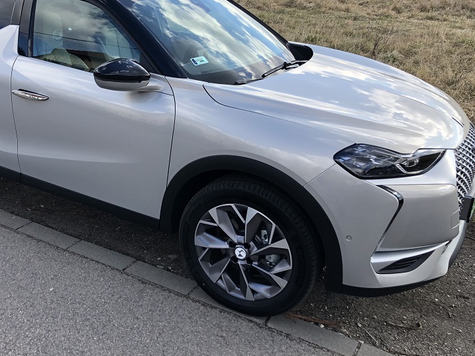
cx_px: 154
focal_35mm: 40
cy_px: 154
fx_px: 549
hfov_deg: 46.0
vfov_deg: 35.9
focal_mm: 3.99
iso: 20
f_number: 1.8
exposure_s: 1/458
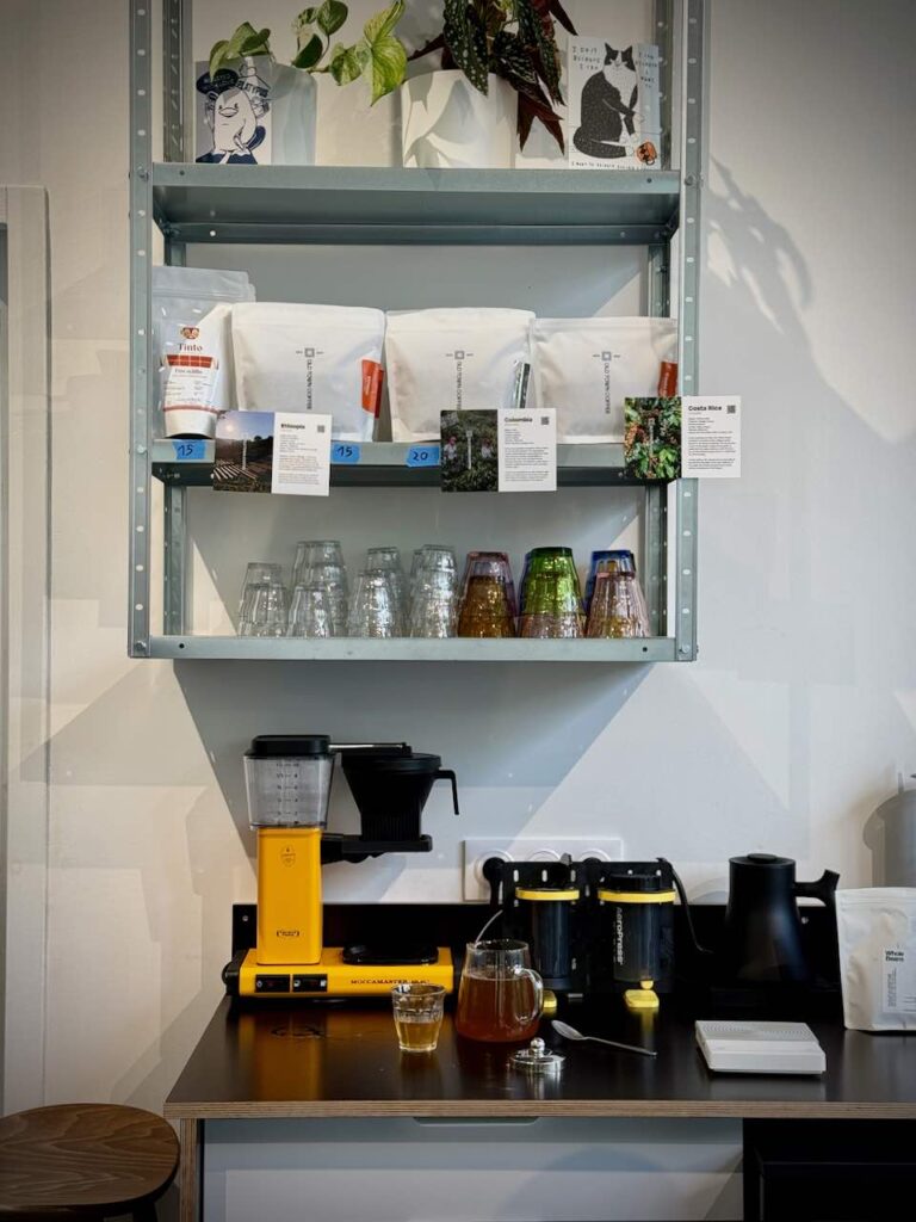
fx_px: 1694
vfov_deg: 39.7
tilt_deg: +0.7
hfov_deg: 30.3
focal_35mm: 48
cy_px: 611
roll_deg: -1.2
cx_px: 458
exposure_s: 1/100
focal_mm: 6.76
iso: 50
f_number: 1.78
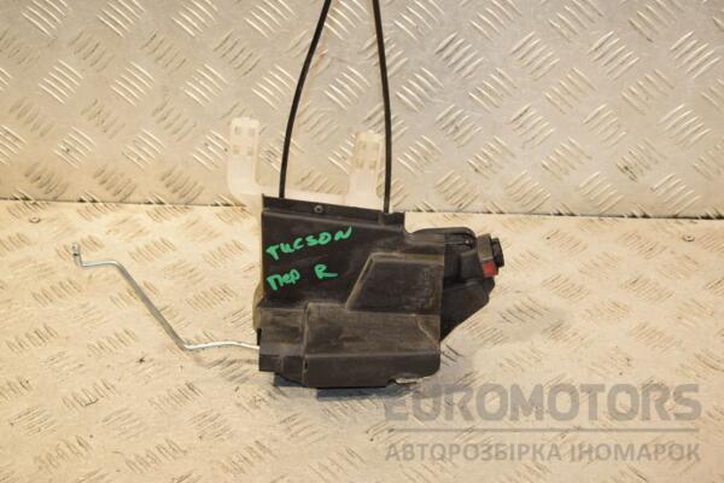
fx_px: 1267
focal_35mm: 63
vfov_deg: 21.6
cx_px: 362
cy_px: 242
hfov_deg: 31.9
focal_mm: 42
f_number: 7.1
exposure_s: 1/200
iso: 800
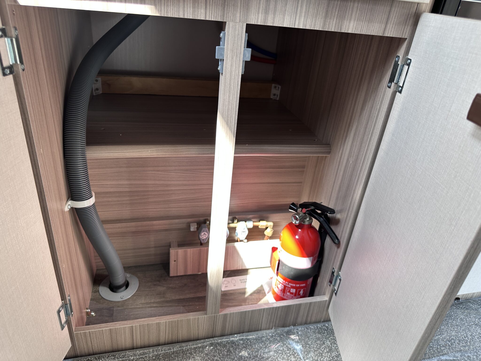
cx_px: 240
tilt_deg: -28.0
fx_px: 333
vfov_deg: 56.8
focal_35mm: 24
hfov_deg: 71.6
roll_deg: -7.0
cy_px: 180
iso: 100
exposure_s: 1/121
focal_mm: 6.86
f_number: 1.78
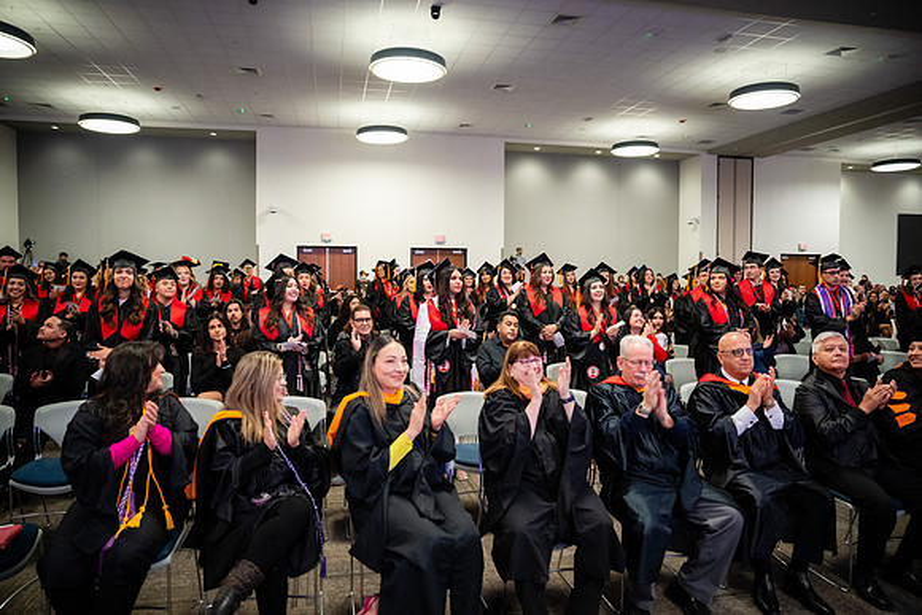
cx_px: 461
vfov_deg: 53.2
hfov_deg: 73.7
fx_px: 615
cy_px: 308
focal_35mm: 24
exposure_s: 1/200
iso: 2500
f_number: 2.8
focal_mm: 24
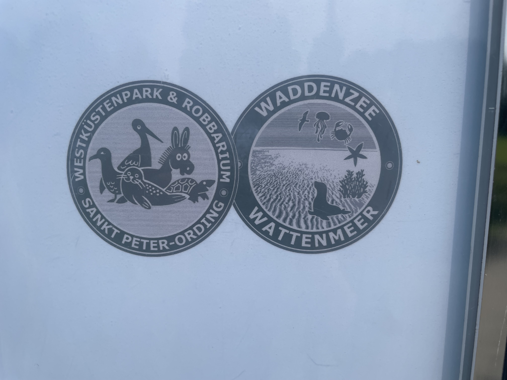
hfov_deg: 67.3
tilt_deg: -6.9
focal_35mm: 26
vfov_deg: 53.1
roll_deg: -0.7
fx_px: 381
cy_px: 190
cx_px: 254
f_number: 1.6
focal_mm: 4.2
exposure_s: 1/5051
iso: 32
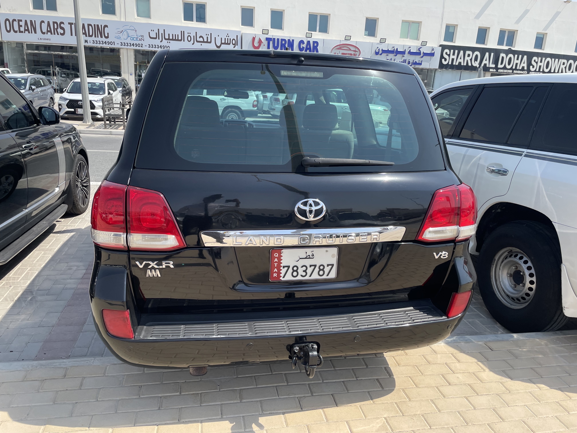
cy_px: 216
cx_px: 288
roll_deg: -1.6
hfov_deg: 67.3
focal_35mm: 26
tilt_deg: -16.3
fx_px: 433
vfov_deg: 53.1
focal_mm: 4.2
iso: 32
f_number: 1.6
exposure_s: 1/2212
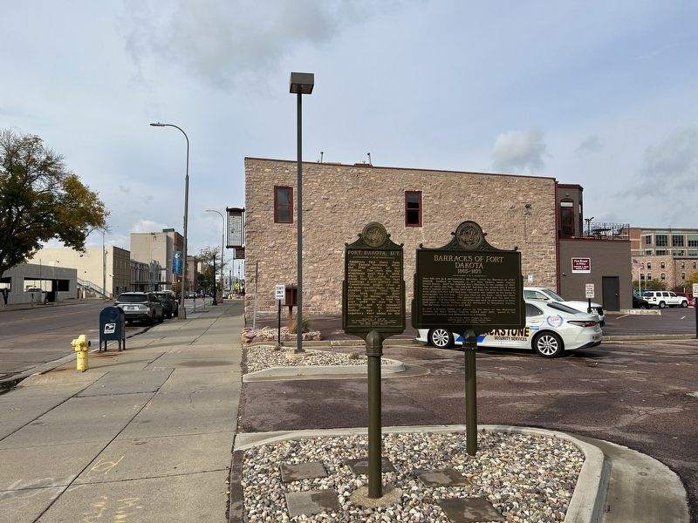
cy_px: 262
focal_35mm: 26
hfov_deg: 67.3
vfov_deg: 53.1
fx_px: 524
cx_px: 349
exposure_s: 1/2083
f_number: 1.5
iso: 50
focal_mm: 5.7
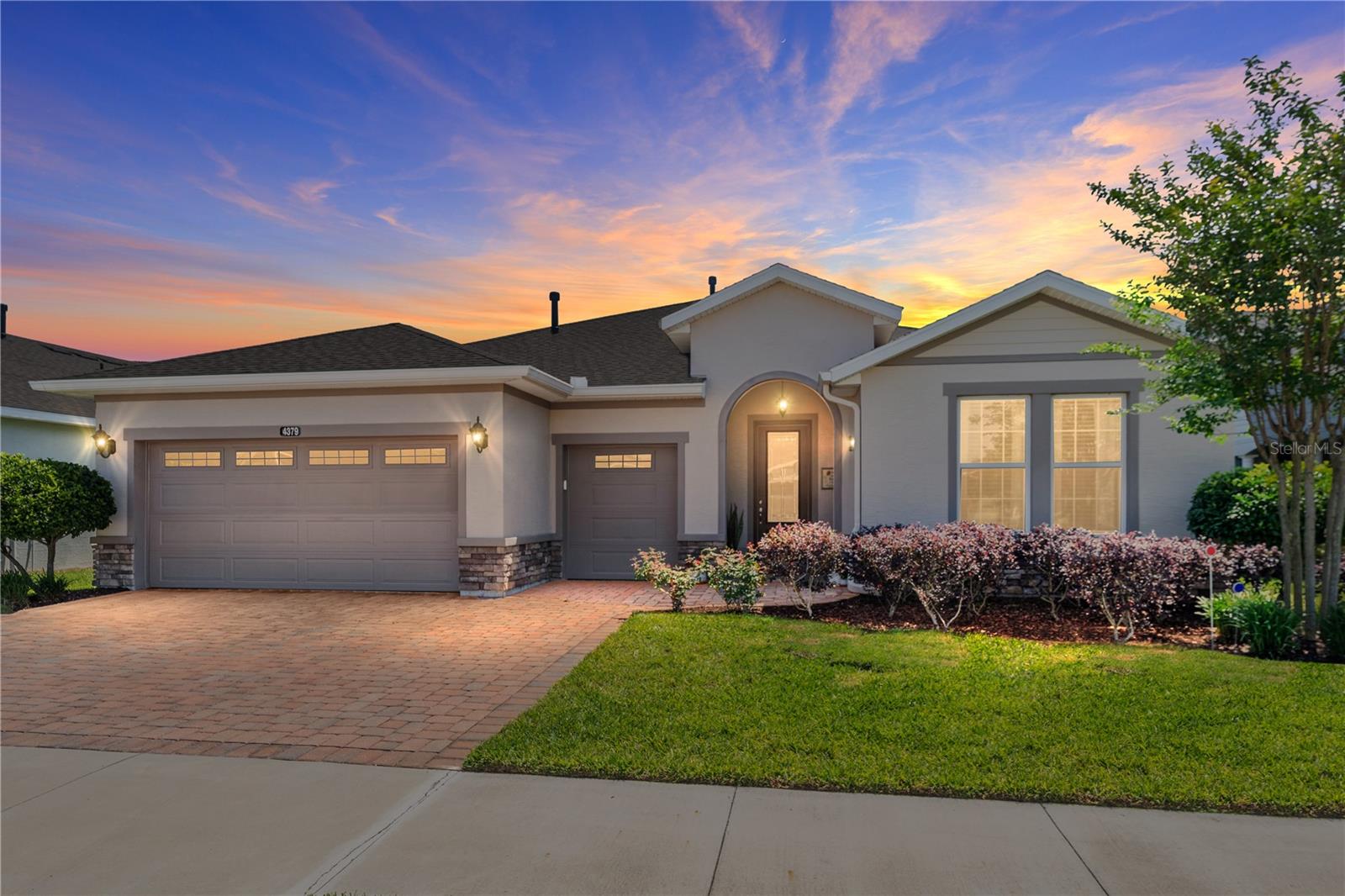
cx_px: 672
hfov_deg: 81.5
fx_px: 781
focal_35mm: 21
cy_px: 448
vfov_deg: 59.7
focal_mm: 20.9
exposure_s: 1/400
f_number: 7.1
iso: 250
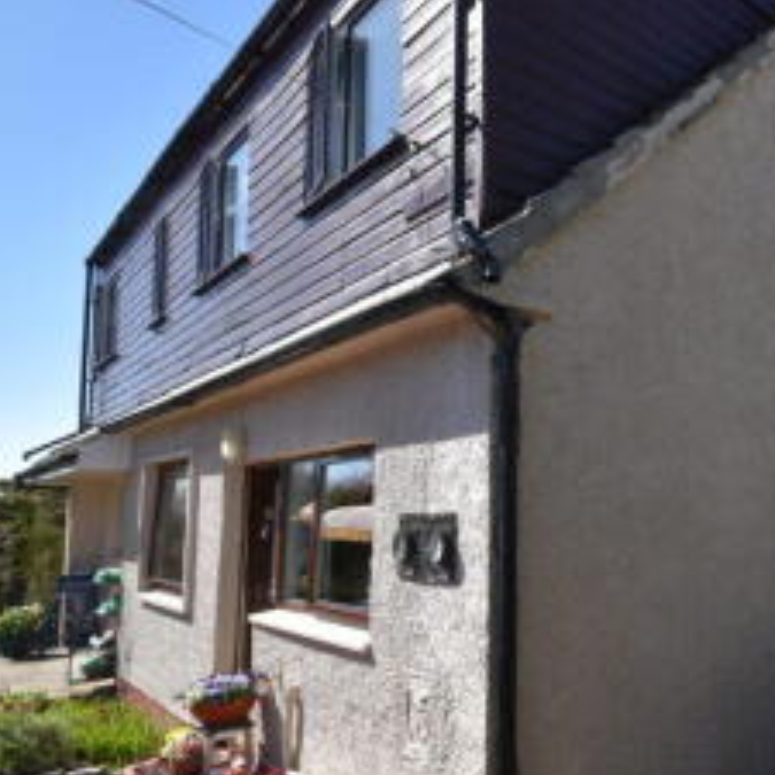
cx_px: 710
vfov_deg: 58.9
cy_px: 432
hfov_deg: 51.5
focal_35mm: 27
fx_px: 684
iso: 200
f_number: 8
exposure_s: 1/250
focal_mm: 10
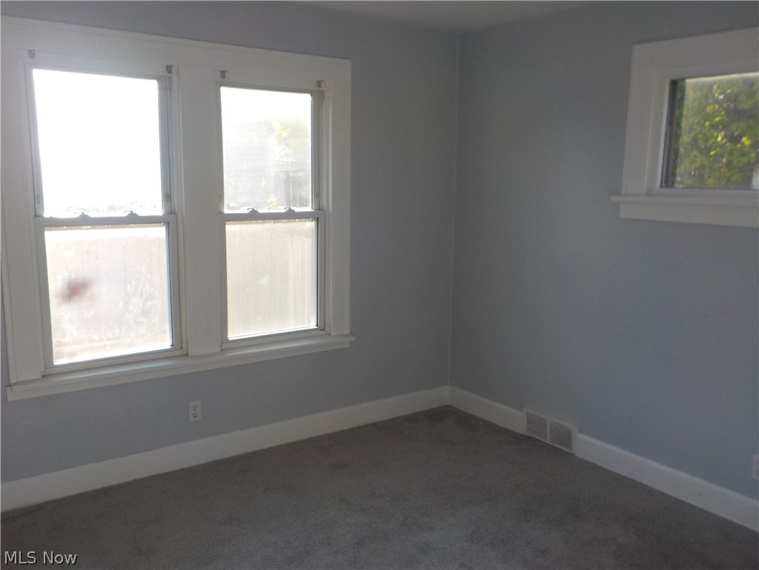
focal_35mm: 30
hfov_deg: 60.0
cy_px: 285
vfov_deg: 46.8
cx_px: 380
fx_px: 658
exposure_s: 1/160
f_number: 3.3
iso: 125
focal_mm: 4.1
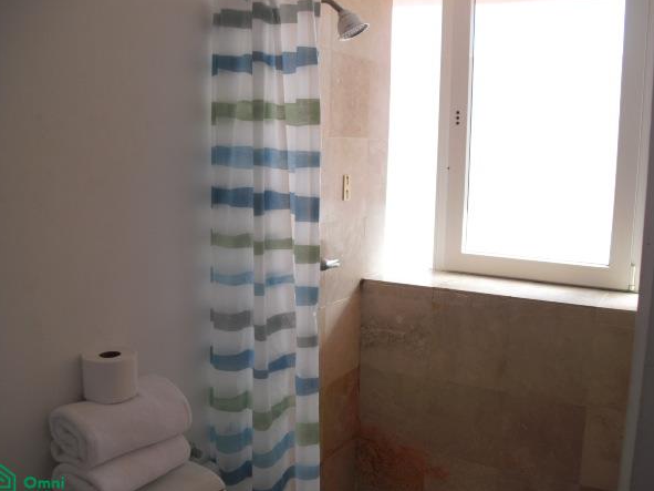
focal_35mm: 39
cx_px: 325
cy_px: 245
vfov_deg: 36.8
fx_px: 737
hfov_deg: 47.9
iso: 100
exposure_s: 1/250
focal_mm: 6.3
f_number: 3.1
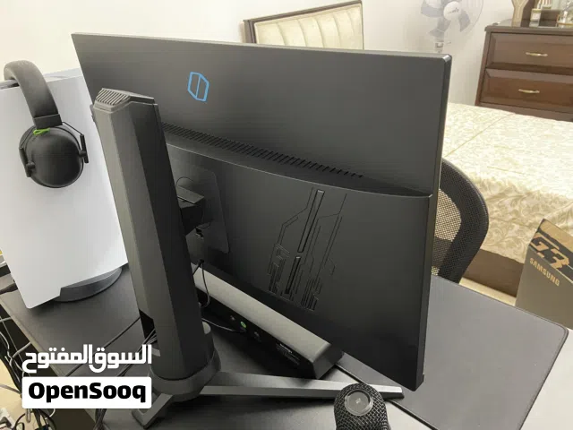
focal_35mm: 26
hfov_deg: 67.3
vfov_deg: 53.1
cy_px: 215
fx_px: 430
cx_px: 286
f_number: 1.8
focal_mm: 4.25
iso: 500
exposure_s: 1/25
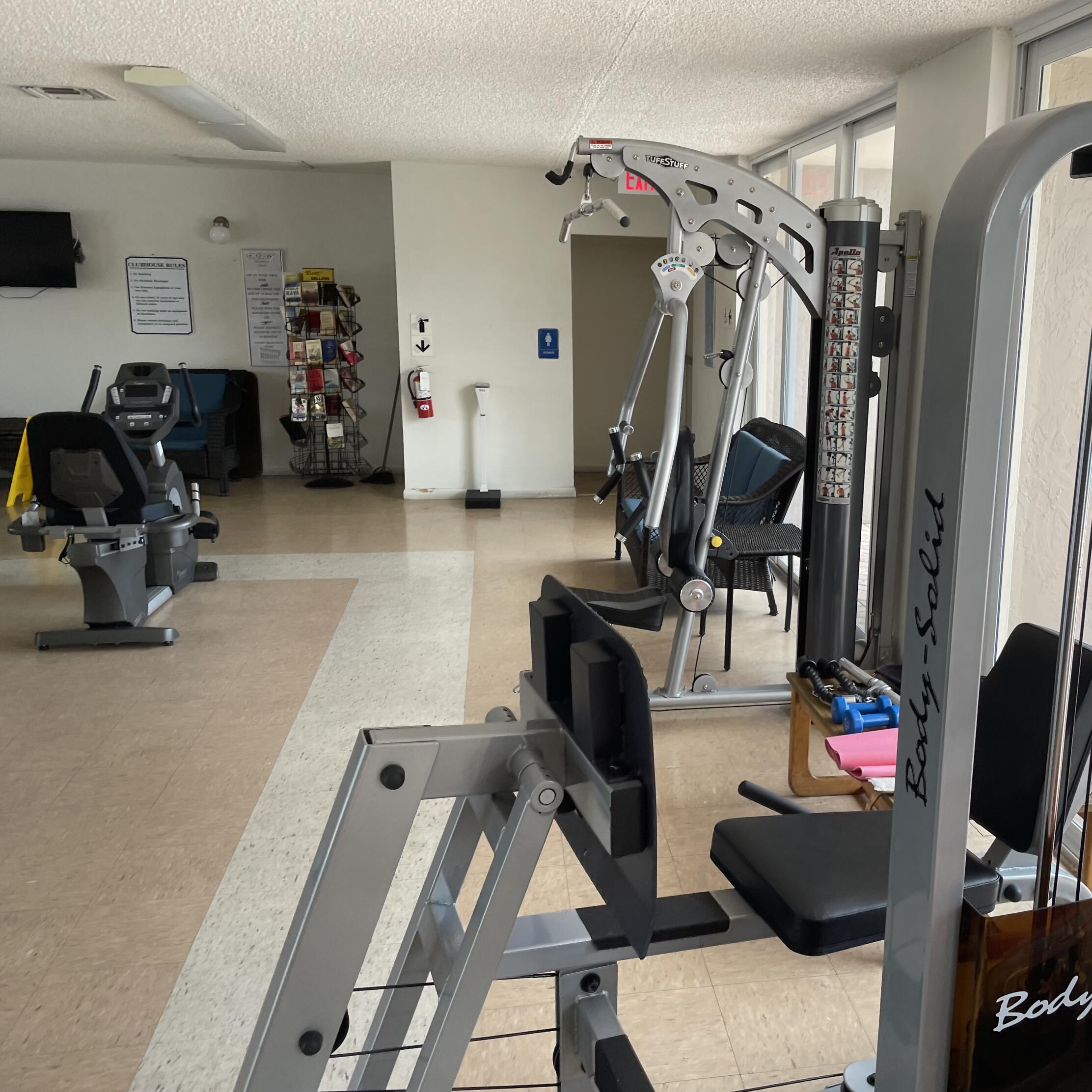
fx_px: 1106
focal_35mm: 31
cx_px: 717
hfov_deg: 51.7
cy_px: 546
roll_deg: -1.2
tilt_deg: -11.0
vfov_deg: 52.5
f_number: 1.6
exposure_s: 1/121
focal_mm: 4.2
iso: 50
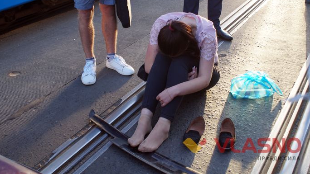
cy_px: 70
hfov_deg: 45.5
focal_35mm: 45
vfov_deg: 26.5
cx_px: 155
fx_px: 370
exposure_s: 1/60
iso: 125
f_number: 4.5
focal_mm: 28
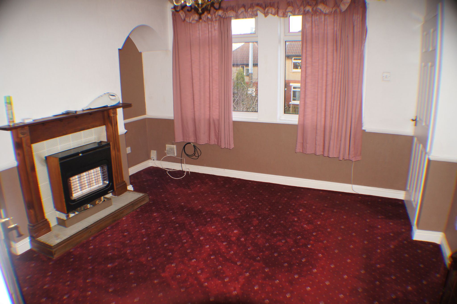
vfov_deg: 43.5
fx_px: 380
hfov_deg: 62.0
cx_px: 228
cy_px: 152
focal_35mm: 30
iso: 400
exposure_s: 1/60
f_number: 4
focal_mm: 20
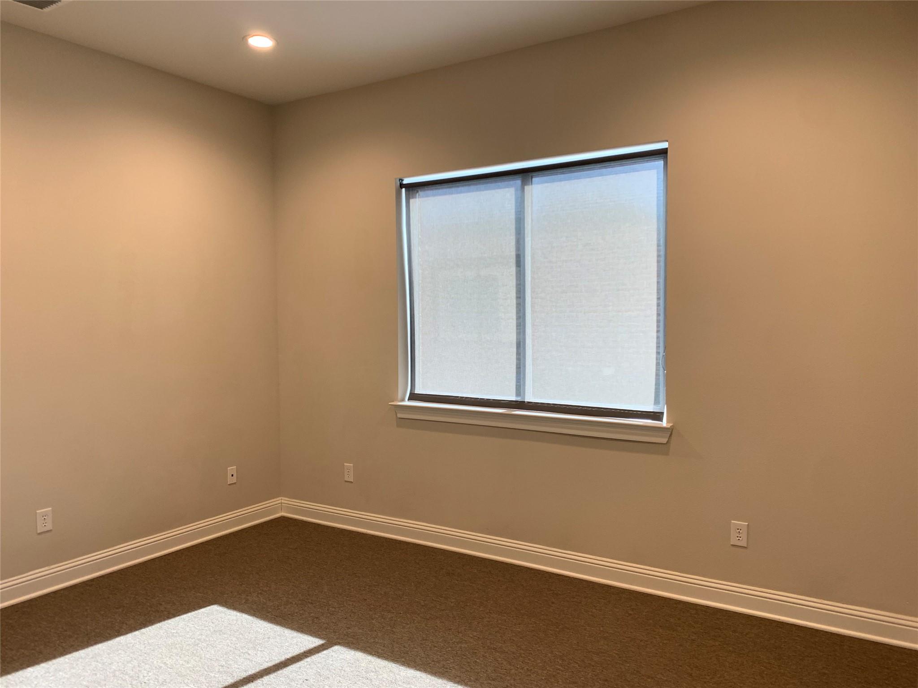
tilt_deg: -3.0
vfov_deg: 53.1
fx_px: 690
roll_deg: +0.1
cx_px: 459
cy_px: 344
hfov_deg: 67.3
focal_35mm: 26
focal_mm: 4.25
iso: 64
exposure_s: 1/60
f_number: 1.8
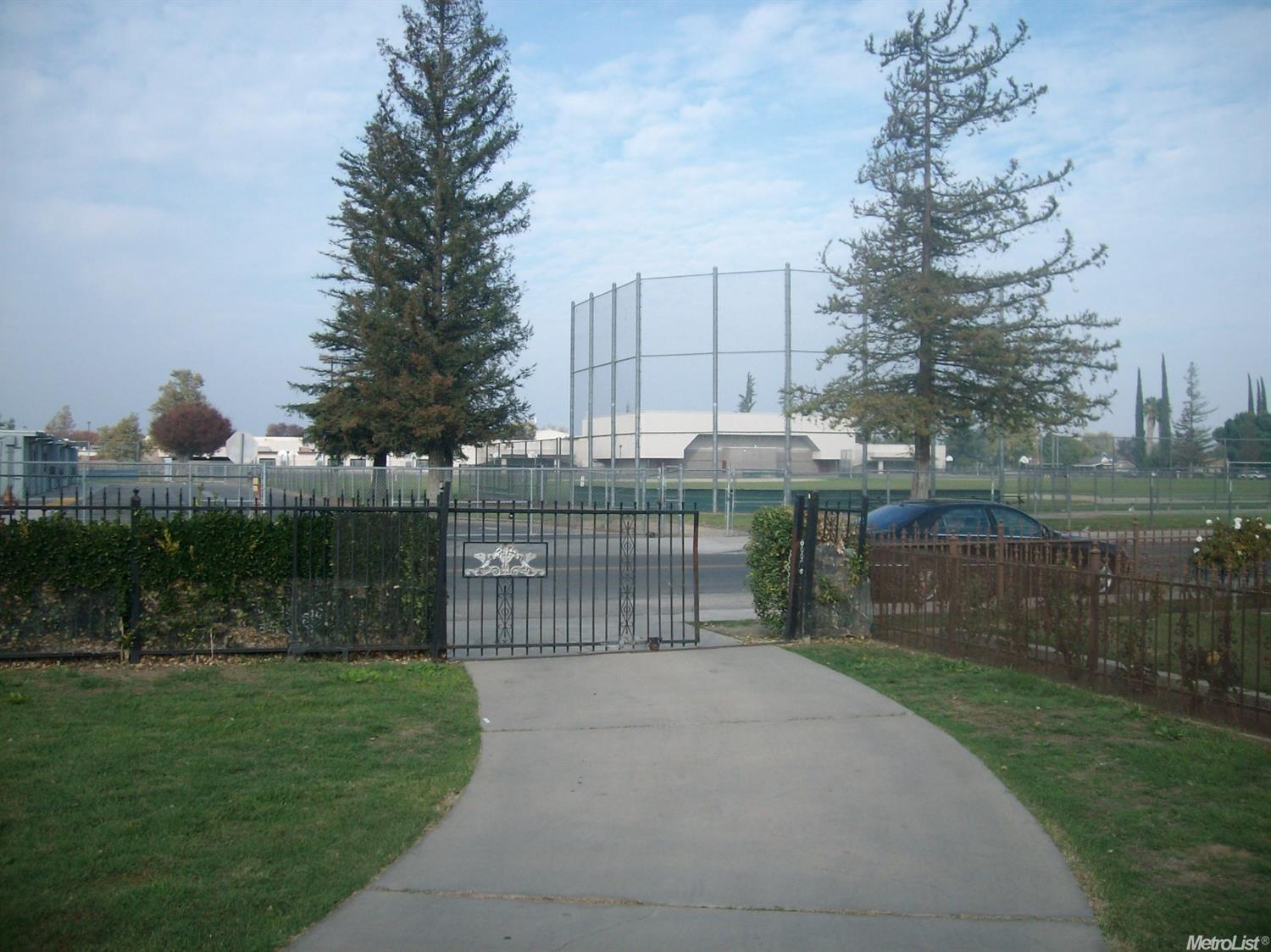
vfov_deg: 40.7
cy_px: 476
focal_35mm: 35
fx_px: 1285
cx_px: 636
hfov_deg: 52.6
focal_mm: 5.8
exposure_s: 1/178
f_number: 7.2
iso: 80
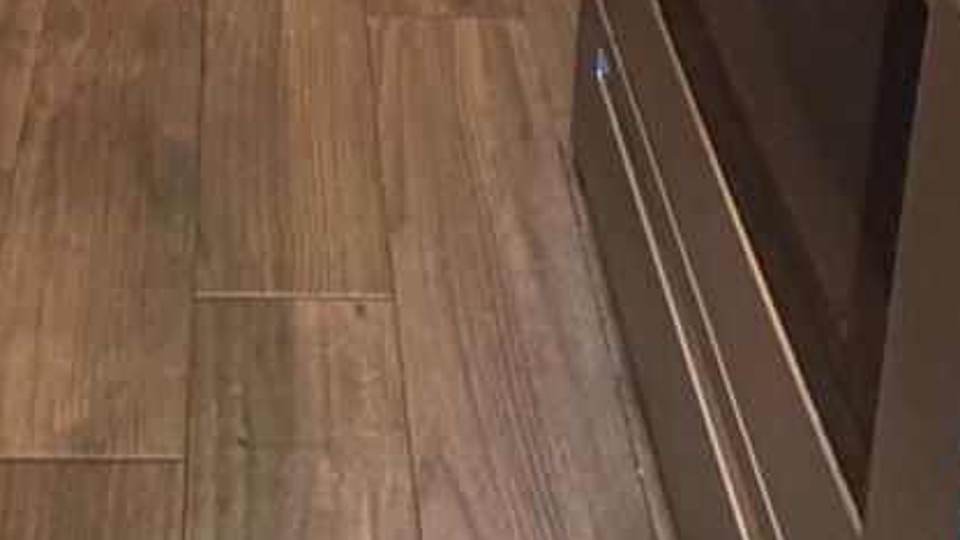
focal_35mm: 55
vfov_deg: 13.6
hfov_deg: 37.0
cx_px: 243
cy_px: -843
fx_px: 1400
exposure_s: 1/60
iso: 400
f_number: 2.2
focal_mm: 2.22
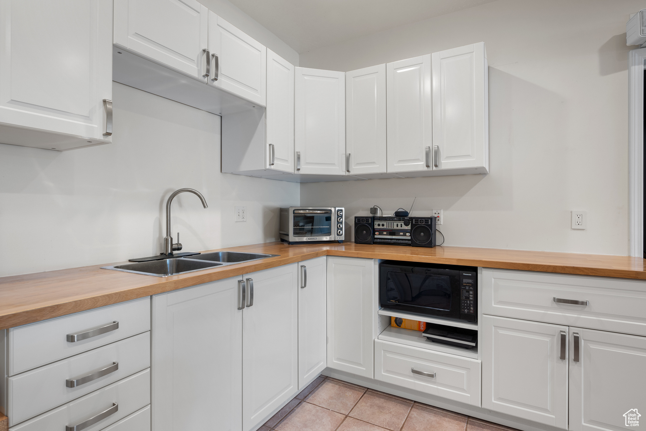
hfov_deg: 90.0
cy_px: 216
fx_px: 323
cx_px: 323
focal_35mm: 18
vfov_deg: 67.4
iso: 500
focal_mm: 18
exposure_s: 1.3
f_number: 8
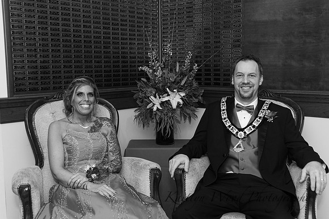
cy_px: 110
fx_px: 366
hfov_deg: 48.4
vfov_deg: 33.4
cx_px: 164
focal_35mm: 40
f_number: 4
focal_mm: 40
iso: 800
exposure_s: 1/200
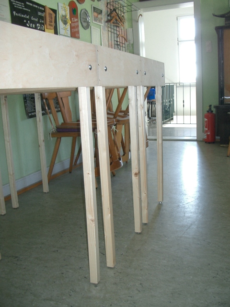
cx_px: 115
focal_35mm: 35
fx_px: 310
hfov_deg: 40.7
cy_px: 154
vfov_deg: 52.6
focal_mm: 5.8
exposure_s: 1/40
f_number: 2.6
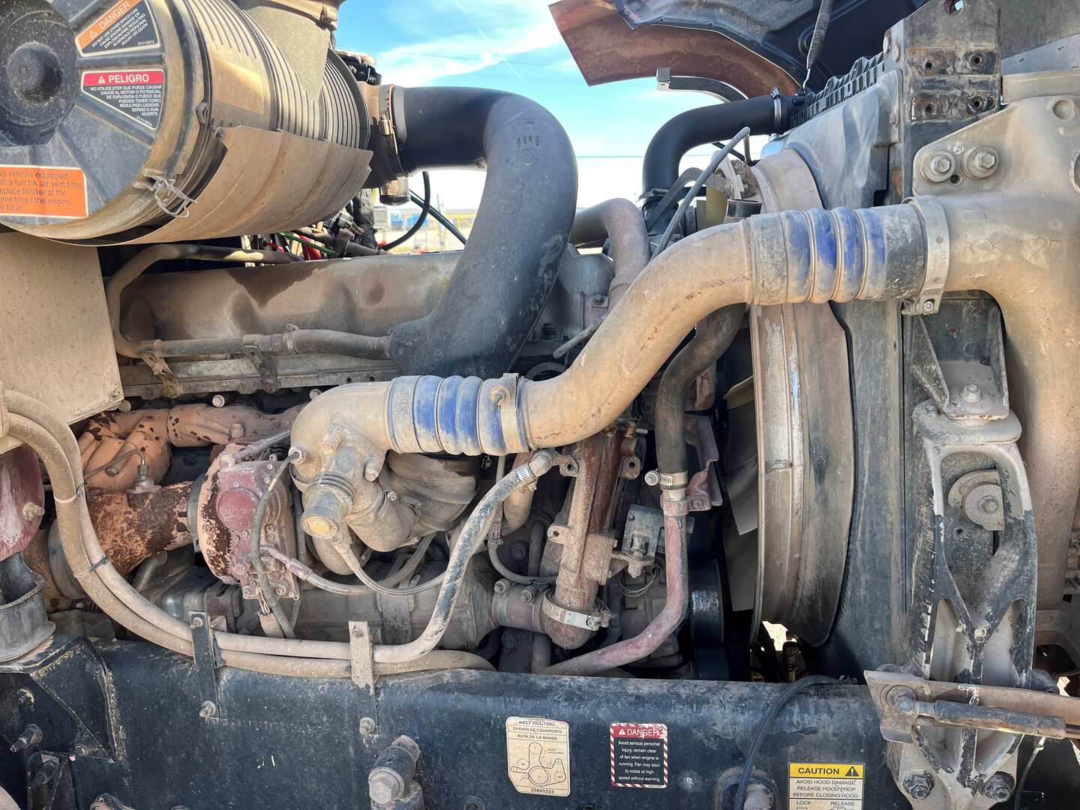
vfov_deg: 53.1
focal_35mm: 26
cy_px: 405
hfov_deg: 67.3
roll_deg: -0.5
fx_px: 811
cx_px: 540
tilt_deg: -9.9
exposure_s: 1/252
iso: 50
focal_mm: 5.1
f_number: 1.6
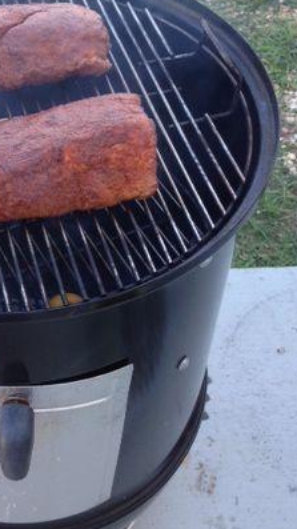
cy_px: 196
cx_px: -15
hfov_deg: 19.9
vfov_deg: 35.8
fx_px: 813
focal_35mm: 58
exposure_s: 1/143
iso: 50
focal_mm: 4.12
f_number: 2.4
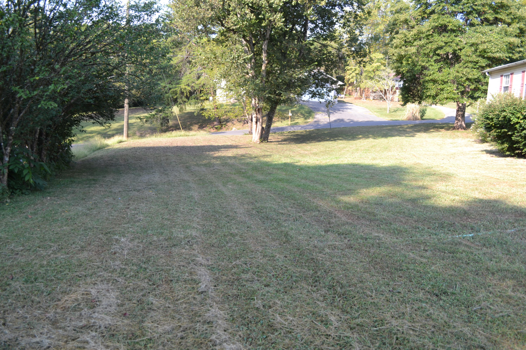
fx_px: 438
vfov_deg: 43.6
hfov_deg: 61.9
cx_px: 263
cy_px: 175
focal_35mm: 30
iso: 110
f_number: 5.6
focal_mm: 20
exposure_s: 1/125
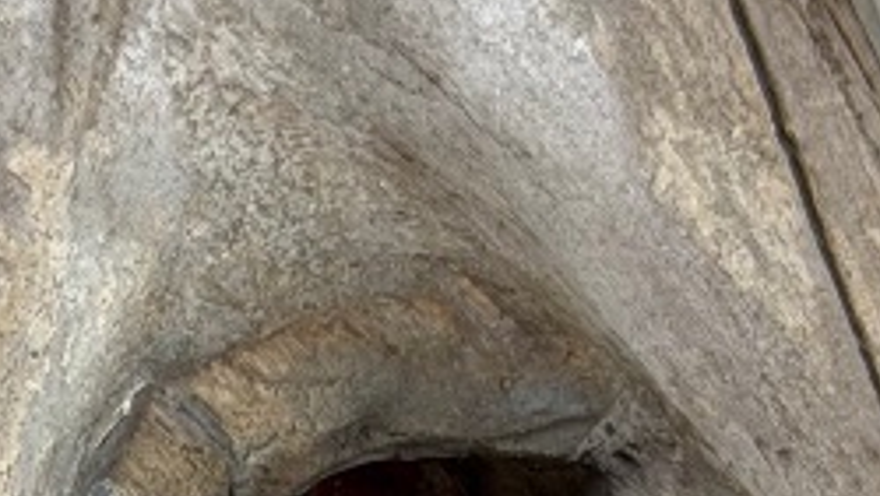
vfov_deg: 4.8
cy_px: 897
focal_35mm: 251
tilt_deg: +2.2
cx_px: -289
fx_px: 5861
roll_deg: -0.6
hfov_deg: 8.5
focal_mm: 6.76
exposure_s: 1/50
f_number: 1.78
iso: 100
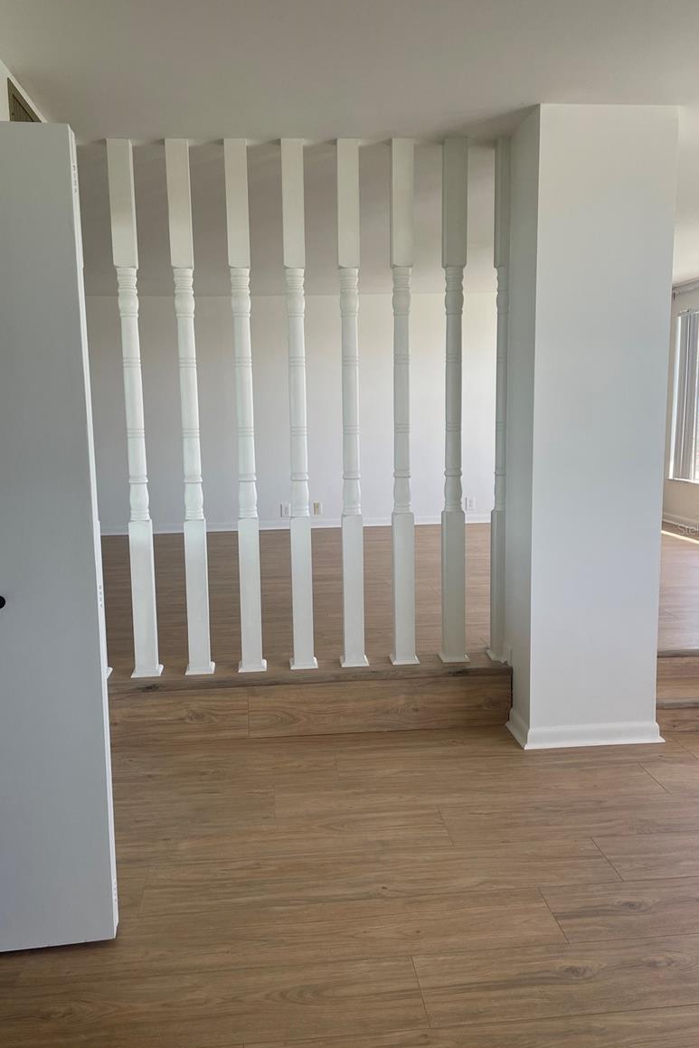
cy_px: 529
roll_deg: +1.5
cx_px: 335
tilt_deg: -6.9
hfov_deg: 46.4
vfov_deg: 65.5
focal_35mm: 28
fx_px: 815
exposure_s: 1/506
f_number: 1.6
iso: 50
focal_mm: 4.2
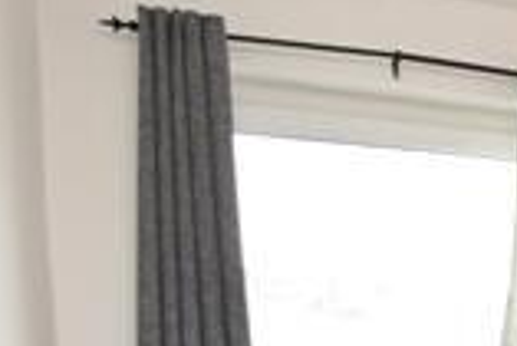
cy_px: 427
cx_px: 929
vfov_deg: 20.7
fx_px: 877
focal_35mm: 61
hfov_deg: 21.5
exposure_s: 1/100
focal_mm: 10
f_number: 5
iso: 800
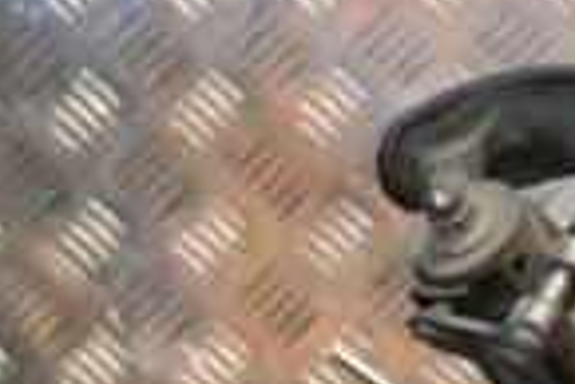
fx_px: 3166
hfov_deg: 10.0
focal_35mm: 198
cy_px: 602
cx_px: 928
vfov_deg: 6.8
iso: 3200
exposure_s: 1/125
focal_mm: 32
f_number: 5.6
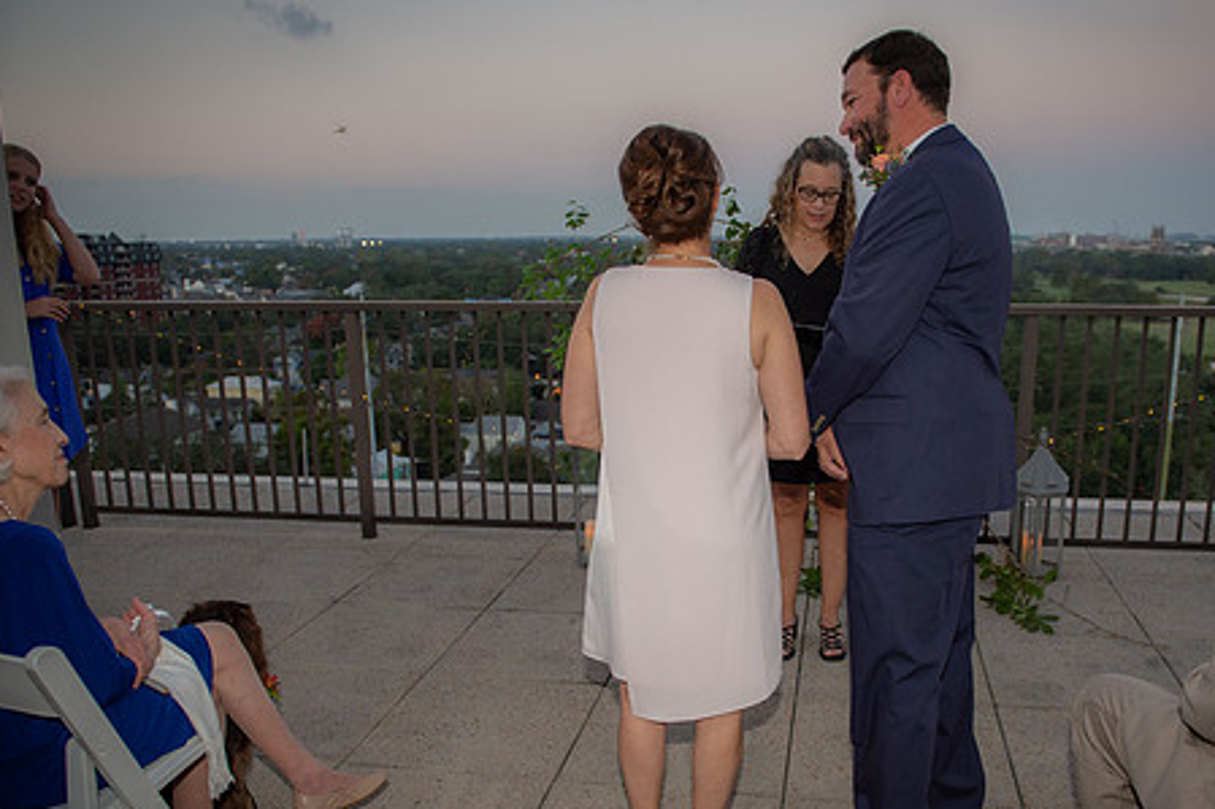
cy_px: 501
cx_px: 701
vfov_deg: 42.0
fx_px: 1046
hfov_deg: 60.0
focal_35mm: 31
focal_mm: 24
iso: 800
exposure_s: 1/160
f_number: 3.5
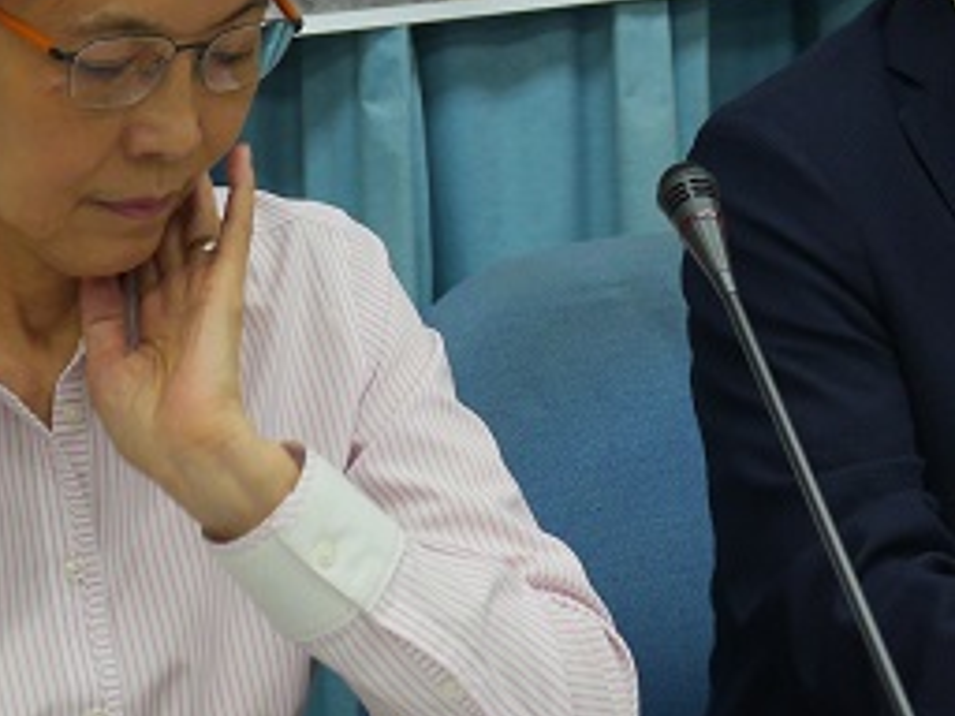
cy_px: -88
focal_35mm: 153
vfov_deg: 9.6
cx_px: 813
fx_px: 4221
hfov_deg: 12.8
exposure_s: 1/125
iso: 250
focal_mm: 23
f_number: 2.8
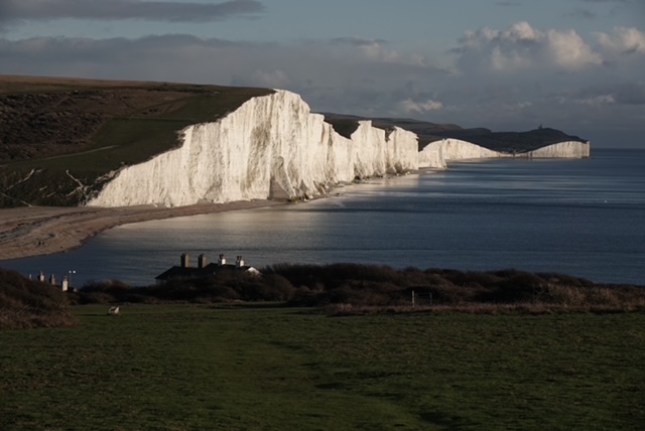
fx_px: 1865
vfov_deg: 13.2
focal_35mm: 104
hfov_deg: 19.6
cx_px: 322
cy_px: 216
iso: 100
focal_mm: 38.04
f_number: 4
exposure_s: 1/1250
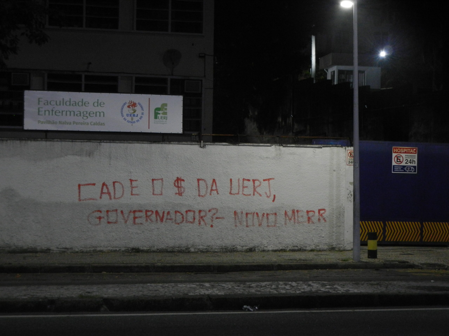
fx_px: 999
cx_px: 224
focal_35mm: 77
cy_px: 168
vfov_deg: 19.1
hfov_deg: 25.3
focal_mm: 13.9
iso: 800
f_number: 4.3
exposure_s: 1/30
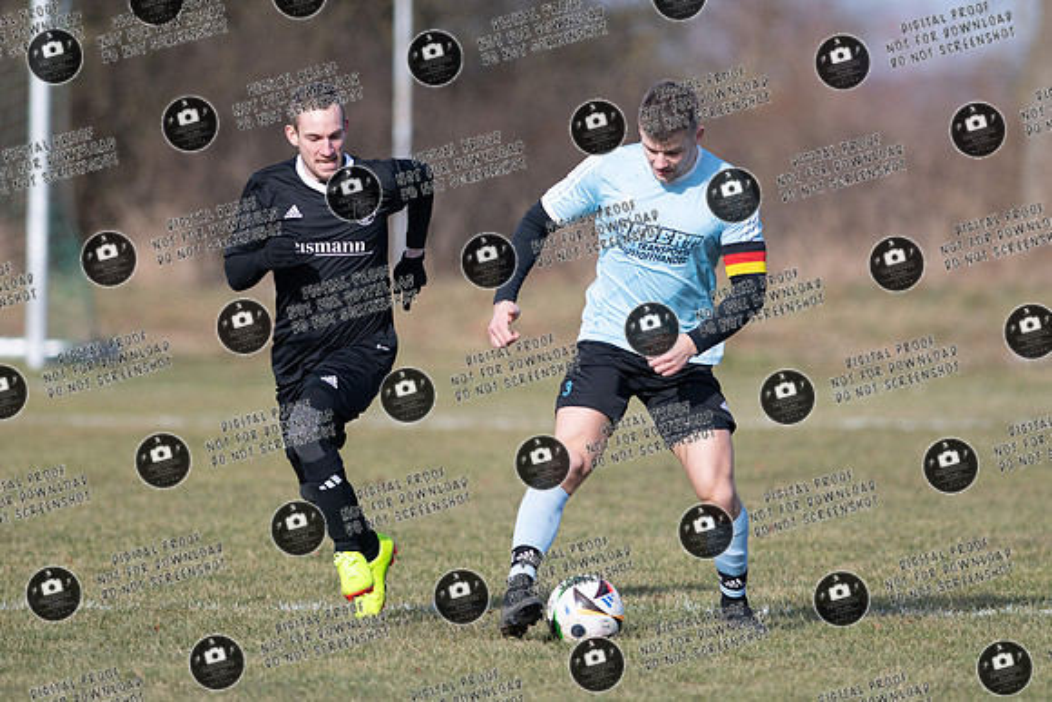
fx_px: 15710
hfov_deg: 3.8
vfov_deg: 2.6
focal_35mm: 538
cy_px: 252
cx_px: 558
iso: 110
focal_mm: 300
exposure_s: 1/1600
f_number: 3.2
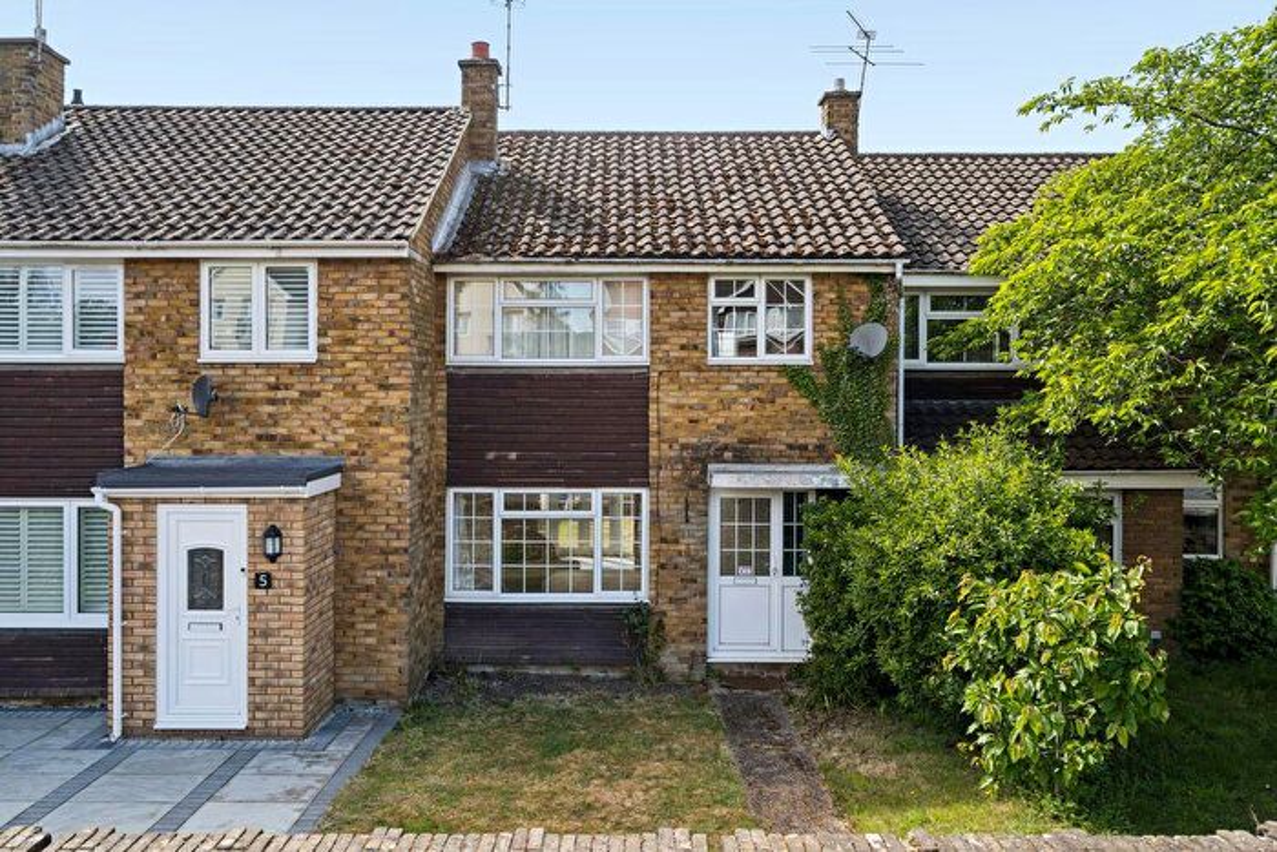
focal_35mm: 28
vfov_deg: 46.4
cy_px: 426
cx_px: 638
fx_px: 993
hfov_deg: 65.5
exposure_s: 1/500
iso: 320
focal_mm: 28
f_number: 9
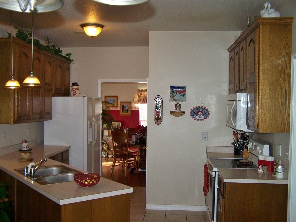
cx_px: 148
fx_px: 325
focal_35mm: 38
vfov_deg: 37.7
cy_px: 111
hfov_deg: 49.0
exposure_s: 1/60
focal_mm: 6.3
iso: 80
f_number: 2.8
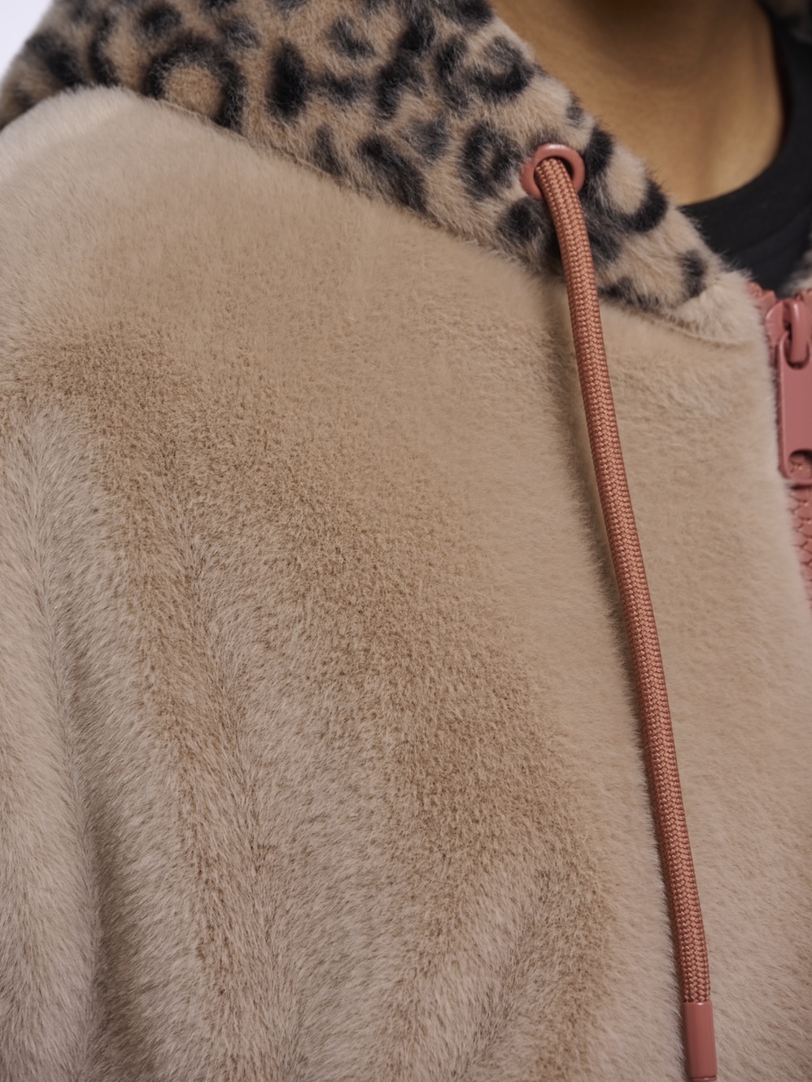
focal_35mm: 168
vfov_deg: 11.8
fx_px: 5255
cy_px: 474
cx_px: 406
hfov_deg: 8.8
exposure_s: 1/160
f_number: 8
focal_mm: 155
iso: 125
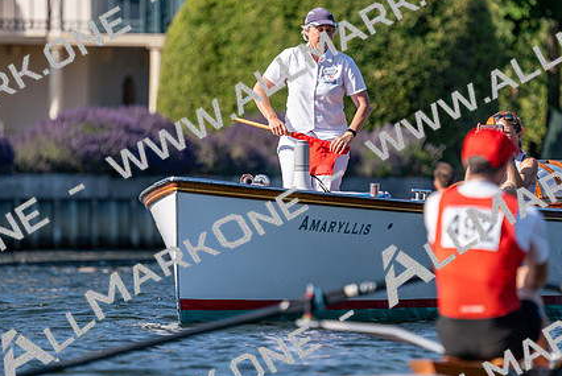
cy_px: 183
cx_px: 269
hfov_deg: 3.0
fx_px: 10626
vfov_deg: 2.0
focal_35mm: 680
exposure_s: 1/1600
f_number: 6.3
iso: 320
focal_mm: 500
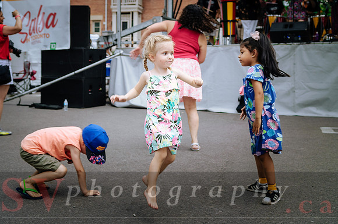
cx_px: 169
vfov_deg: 26.3
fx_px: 481
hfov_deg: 38.8
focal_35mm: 51
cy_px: 96
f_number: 4
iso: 100
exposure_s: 1/160
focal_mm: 30
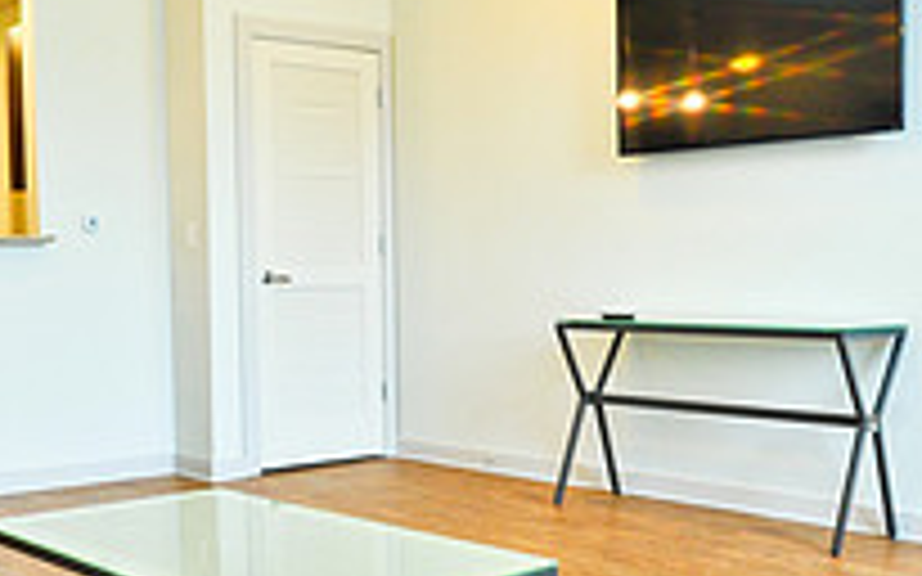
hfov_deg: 40.8
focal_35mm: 49
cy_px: 400
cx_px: 360
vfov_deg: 26.1
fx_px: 1231
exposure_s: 1/50
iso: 1250
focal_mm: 17
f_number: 5.6
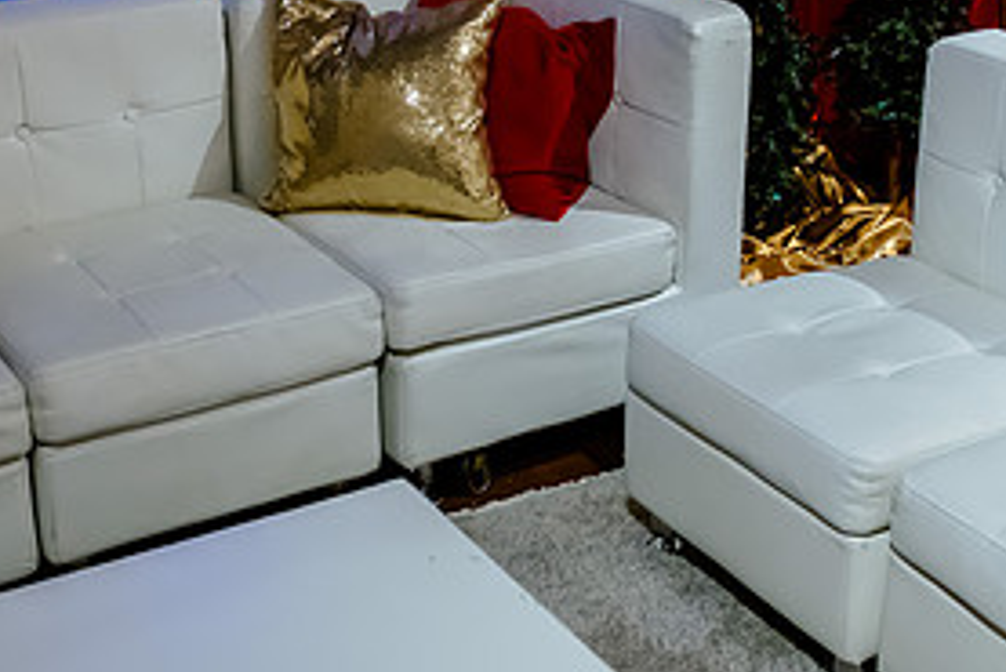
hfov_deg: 33.4
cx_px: 518
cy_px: 183
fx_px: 1677
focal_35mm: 60
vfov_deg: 22.5
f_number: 2.8
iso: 4000
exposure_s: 1/160
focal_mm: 24
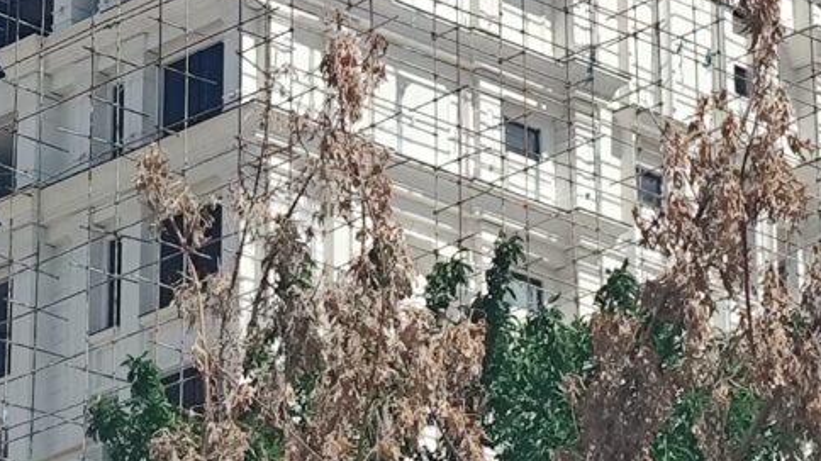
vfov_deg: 5.5
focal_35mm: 219
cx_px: 387
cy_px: 3
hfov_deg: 9.8
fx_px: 4766
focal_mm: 4.71
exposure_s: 1/962
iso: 50
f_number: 1.79
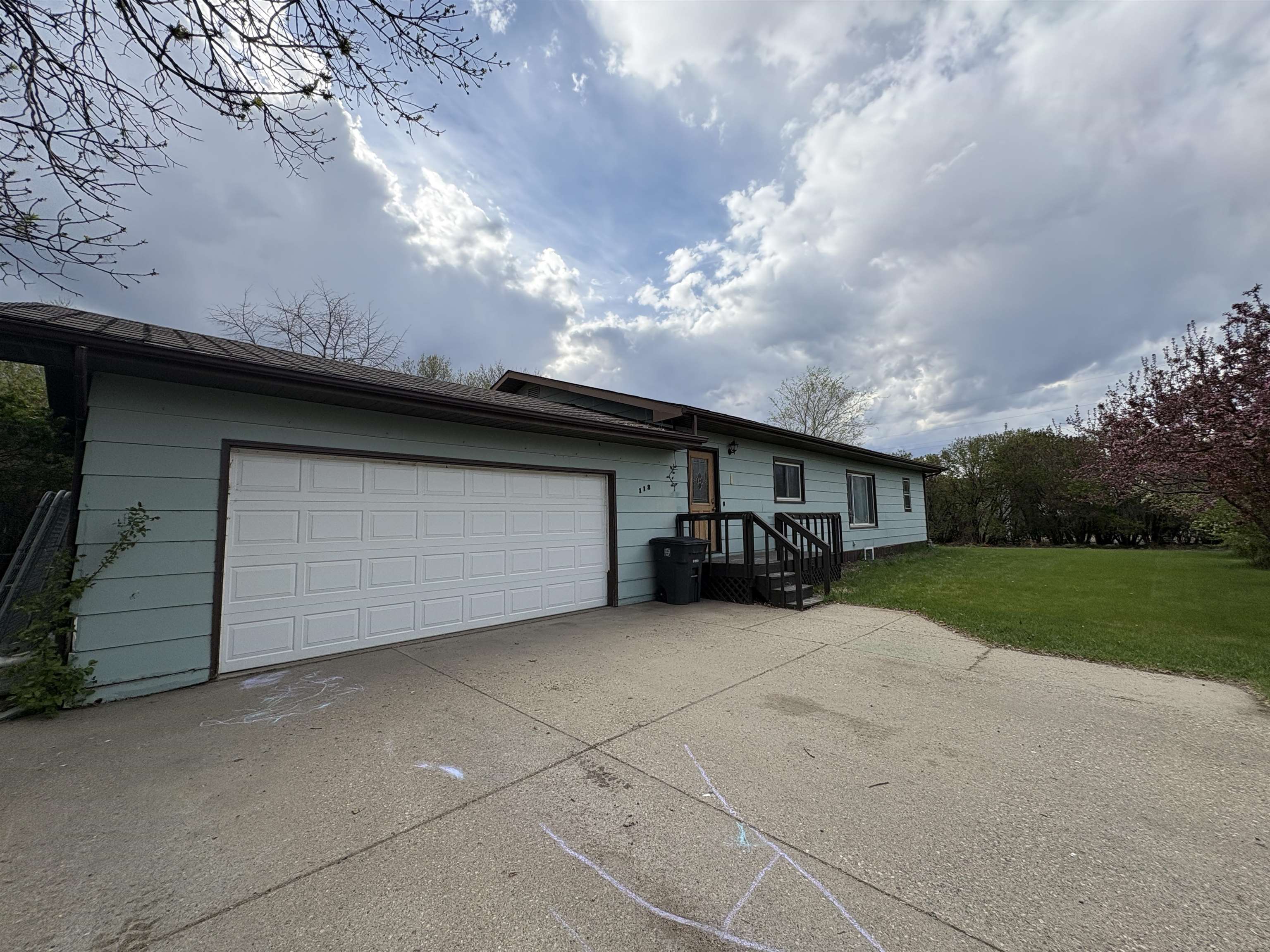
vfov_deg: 85.7
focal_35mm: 14
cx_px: 635
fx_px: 514
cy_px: 476
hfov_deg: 102.1
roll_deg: +1.8
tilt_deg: +5.9
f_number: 2.2
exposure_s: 1/1126
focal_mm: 2.22
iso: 50
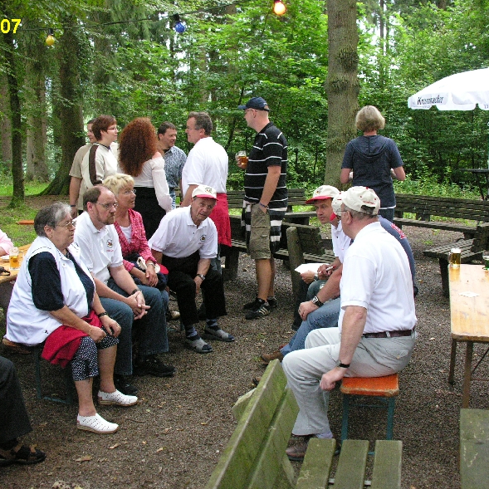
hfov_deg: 40.0
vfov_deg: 40.0
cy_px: 247
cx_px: 242
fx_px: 671
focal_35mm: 42
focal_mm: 8.9
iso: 400
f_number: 3.2
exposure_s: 1/48.3
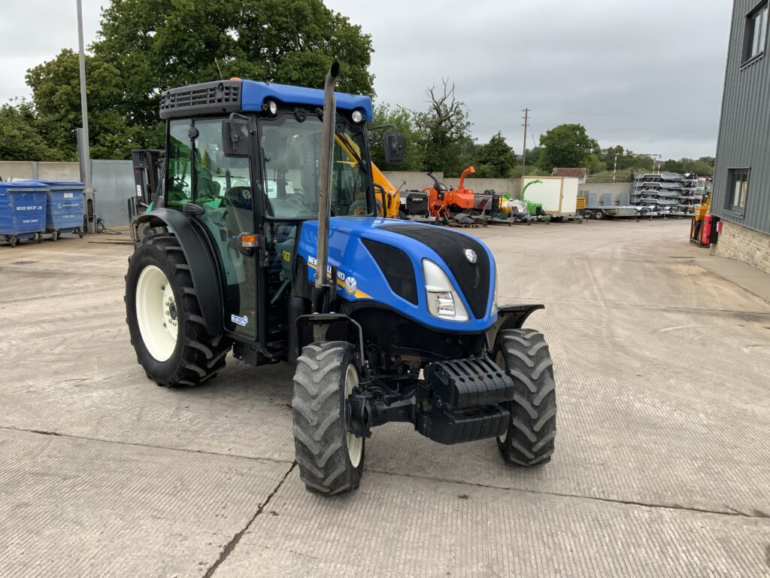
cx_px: 385
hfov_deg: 61.7
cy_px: 289
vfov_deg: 48.2
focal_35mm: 29
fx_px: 645
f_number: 1.8
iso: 16
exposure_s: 1/435
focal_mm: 3
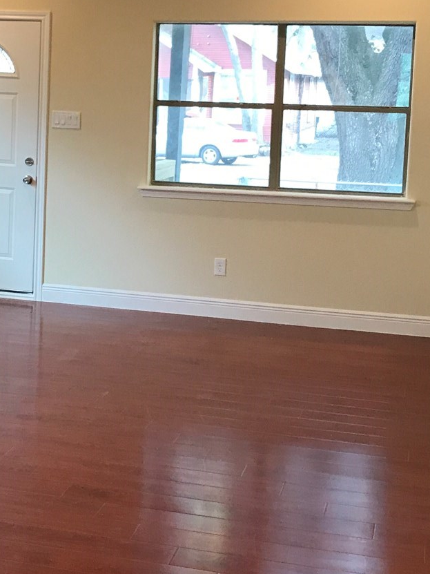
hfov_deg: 21.0
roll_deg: -1.9
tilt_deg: -5.6
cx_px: 82
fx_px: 1143
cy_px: 215
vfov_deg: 28.1
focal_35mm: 69
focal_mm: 3.99
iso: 32
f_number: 1.8
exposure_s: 1/30
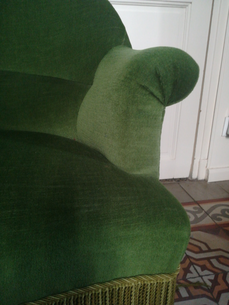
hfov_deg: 53.1
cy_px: 152
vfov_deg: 67.3
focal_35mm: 26
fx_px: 229
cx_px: 114
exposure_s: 1/33.3
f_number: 2.2
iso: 400
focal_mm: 3.83
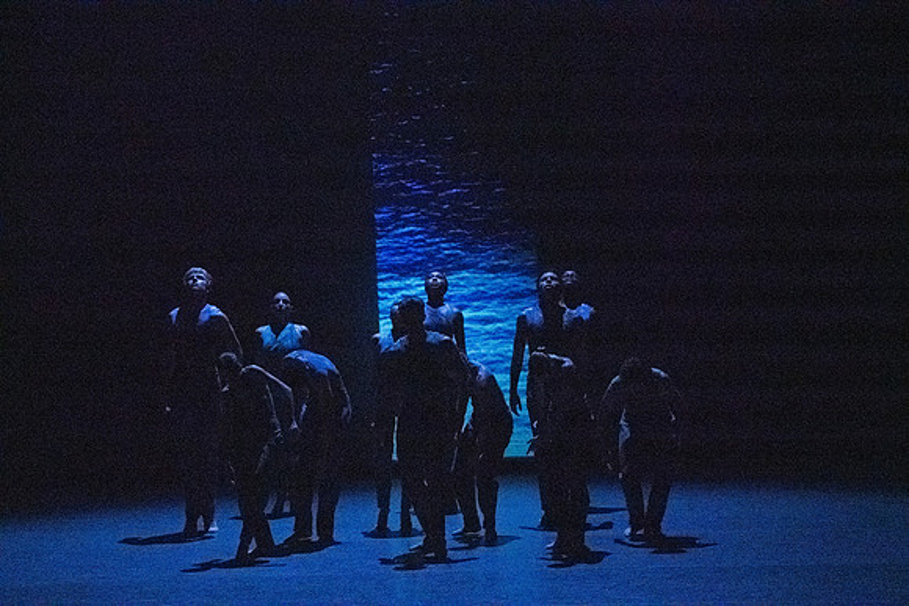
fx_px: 6541
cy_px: 303
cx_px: 454
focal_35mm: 259
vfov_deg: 5.3
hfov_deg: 7.9
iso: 25600
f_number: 5.6
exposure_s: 1/400
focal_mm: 259
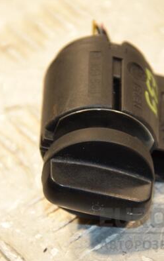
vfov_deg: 9.3
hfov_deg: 5.8
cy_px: 130
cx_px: 88
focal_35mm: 226
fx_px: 1615
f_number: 7.1
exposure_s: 1/200
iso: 800
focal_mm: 98
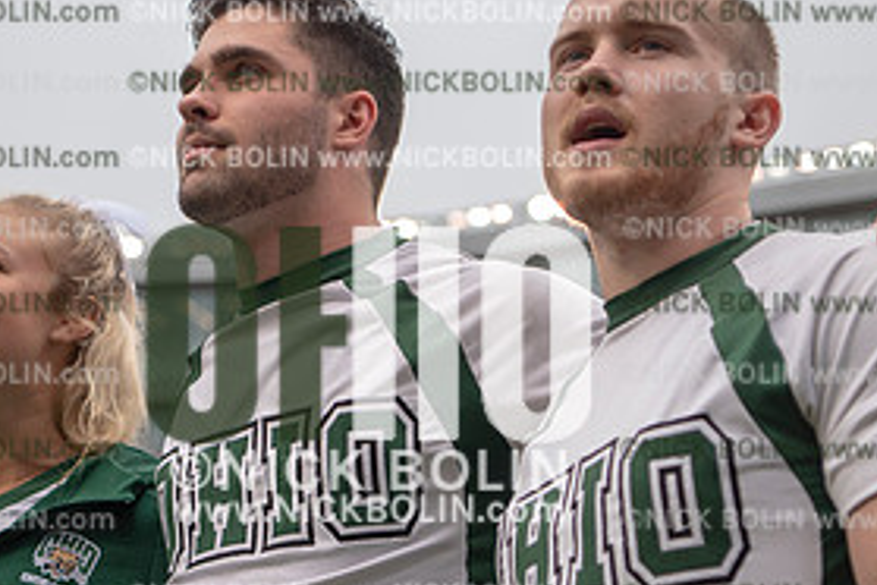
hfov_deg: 19.6
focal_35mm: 104
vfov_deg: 13.2
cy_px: 376
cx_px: 368
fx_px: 2533
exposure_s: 1/1000
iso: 250
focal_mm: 50
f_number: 2.8
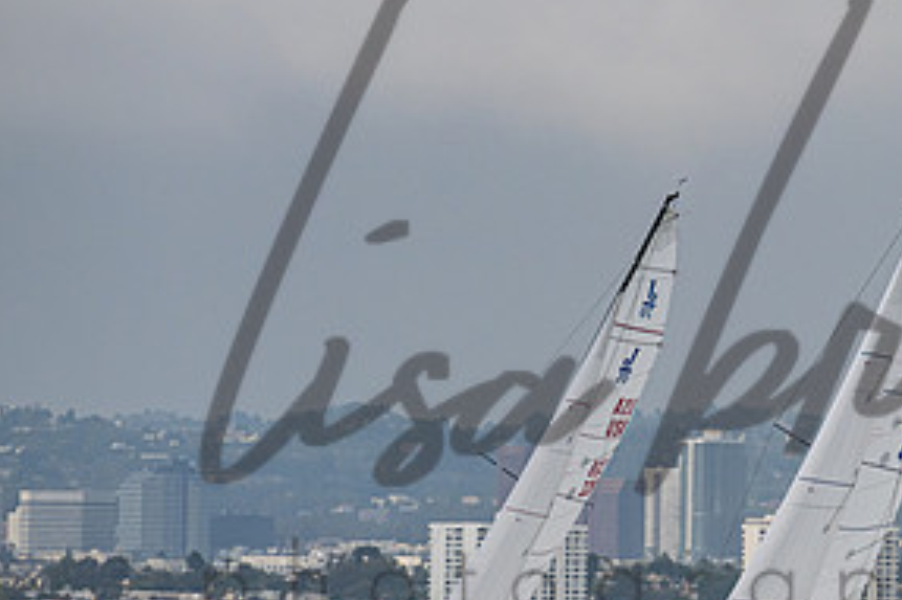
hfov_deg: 3.7
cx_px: 852
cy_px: 196
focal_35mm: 550
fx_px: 13772
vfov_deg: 2.5
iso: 160
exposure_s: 1/1000
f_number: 6.3
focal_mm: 200
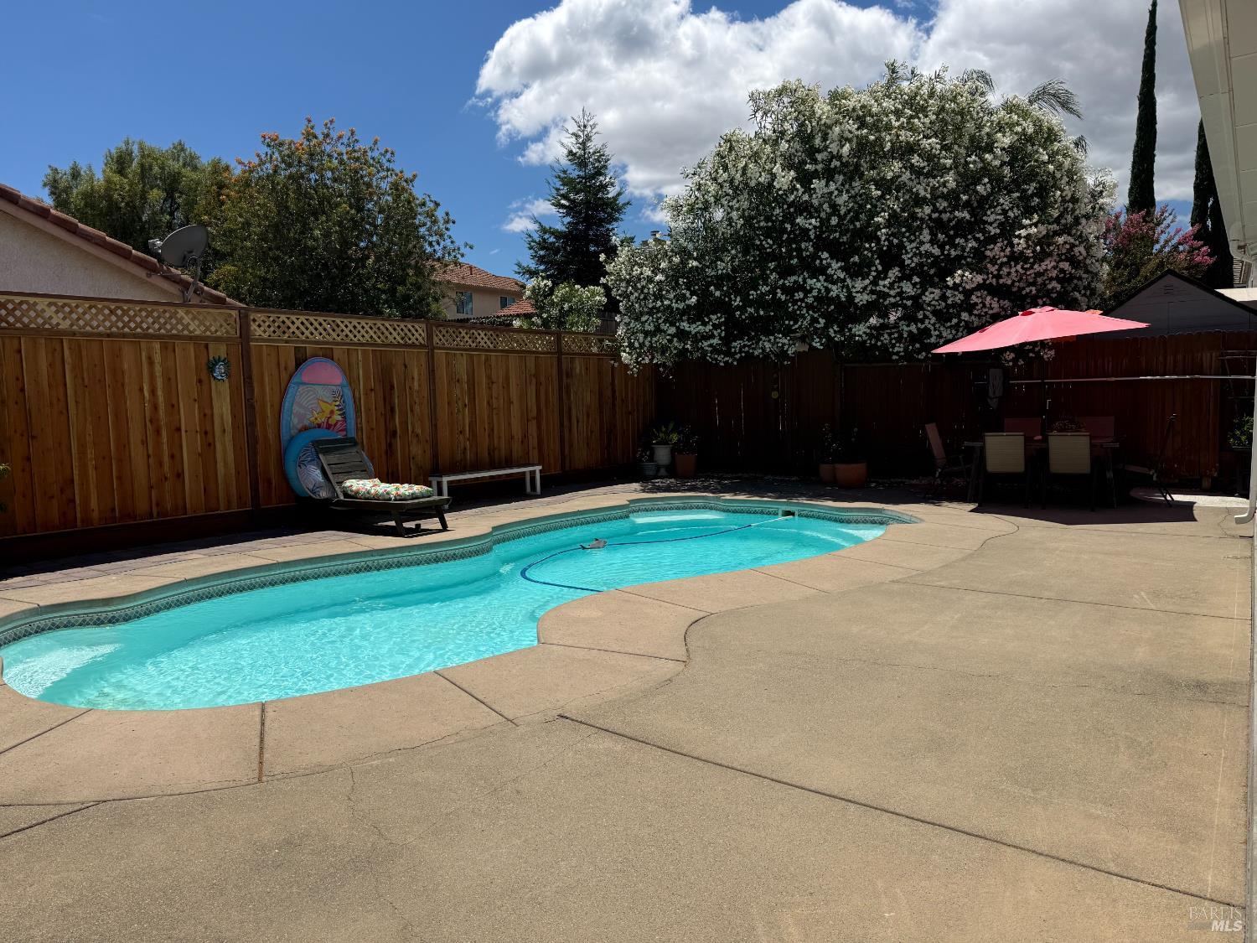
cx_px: 628
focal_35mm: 24
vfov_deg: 56.8
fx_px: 872
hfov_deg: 71.6
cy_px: 472
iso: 80
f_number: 1.78
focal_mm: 6.76
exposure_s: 1/9091
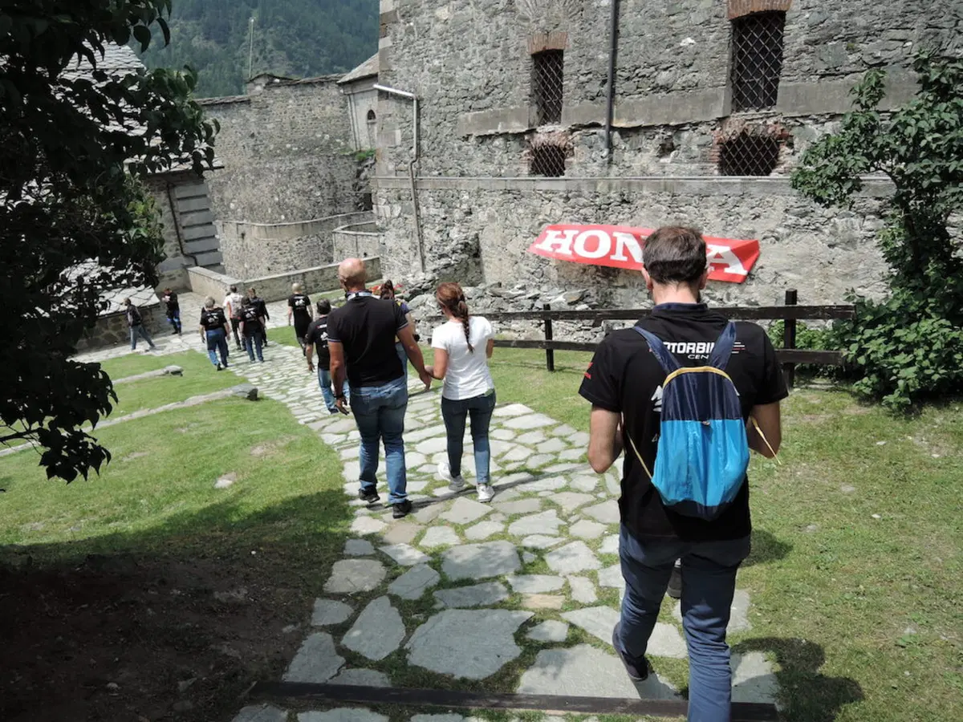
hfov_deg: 71.6
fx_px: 668
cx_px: 482
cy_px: 361
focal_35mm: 24
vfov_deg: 56.8
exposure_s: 1/800
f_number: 2.8
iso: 80
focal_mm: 5.1
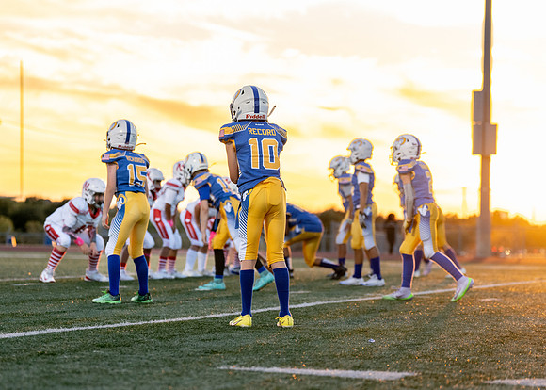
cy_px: 214
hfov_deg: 15.1
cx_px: 269
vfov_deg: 10.8
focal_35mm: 133
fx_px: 2058
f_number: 2.8
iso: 1250
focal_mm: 106
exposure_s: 1/2000
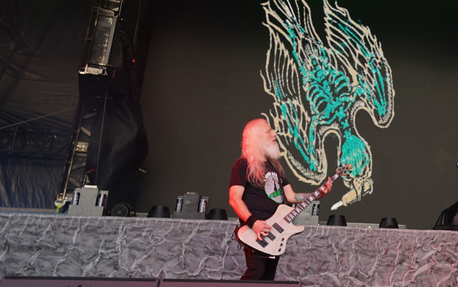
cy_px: 73
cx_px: 558
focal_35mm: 63
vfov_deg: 20.5
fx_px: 786
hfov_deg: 28.1
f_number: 4.5
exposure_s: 1/40
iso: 100
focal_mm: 24
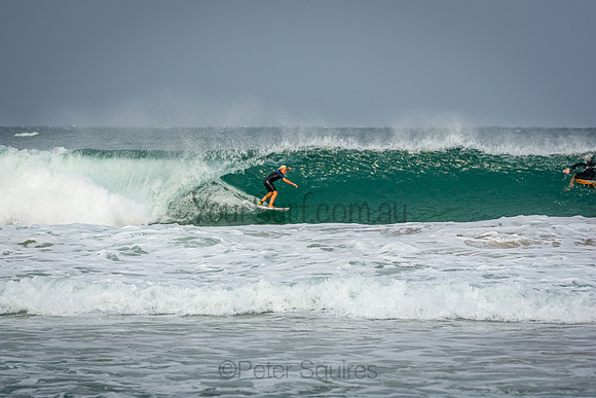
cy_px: 199
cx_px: 298
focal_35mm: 300
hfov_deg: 6.9
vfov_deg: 4.6
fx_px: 4968
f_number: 5.6
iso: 200
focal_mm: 200
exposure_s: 1/800
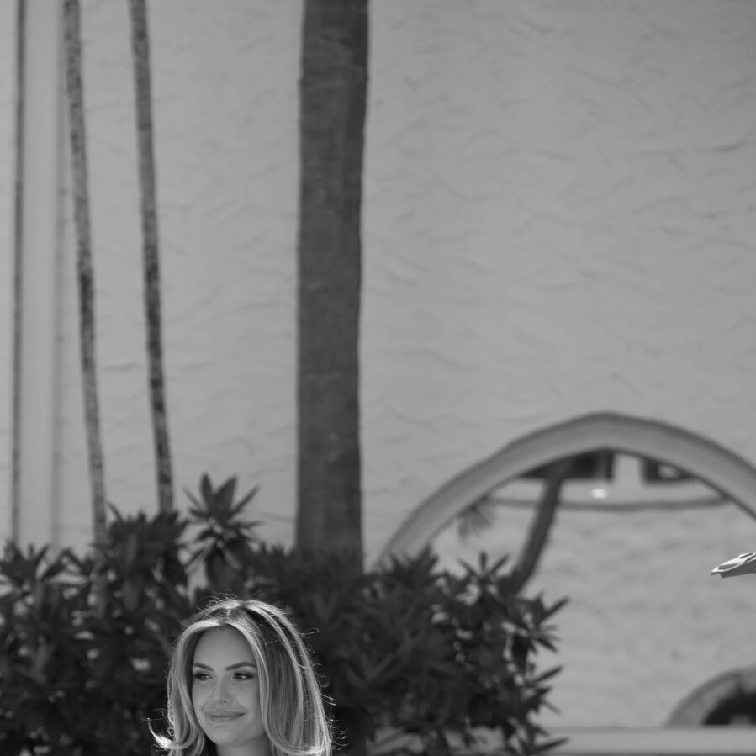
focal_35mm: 121
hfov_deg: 14.2
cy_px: 1060
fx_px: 2990
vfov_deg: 13.7
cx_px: 52
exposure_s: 1/2000
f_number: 2
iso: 100
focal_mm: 50
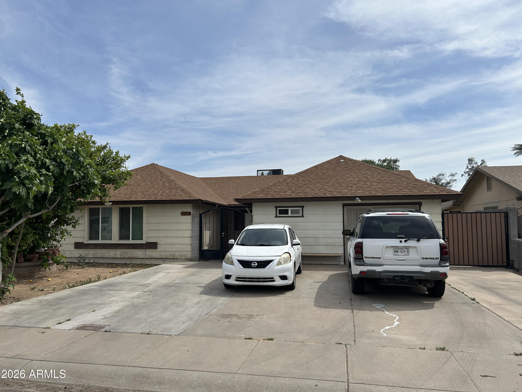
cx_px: 261
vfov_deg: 53.1
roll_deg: +0.5
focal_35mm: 26
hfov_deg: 67.3
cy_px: 196
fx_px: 392
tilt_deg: +3.8
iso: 50
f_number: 1.5
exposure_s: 1/8000
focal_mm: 5.7
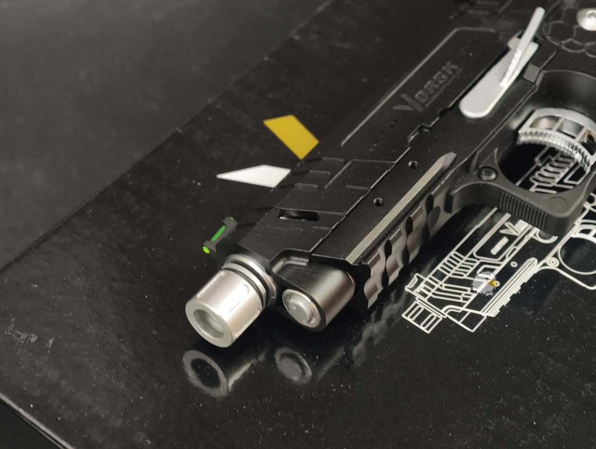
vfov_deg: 17.4
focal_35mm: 85
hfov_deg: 23.0
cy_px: 224
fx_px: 1466
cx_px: 298
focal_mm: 22.48
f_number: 2.67
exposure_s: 1/10.9
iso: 890
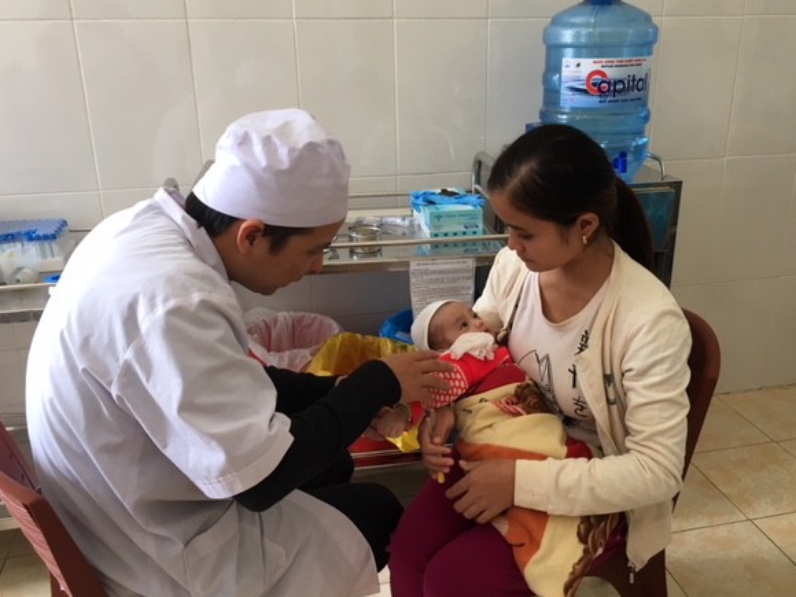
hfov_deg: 56.7
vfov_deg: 44.1
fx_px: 736
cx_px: 432
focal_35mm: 32
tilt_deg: -19.6
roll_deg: +0.0
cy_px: 279
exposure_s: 1/33
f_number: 2.2
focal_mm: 4.15
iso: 32
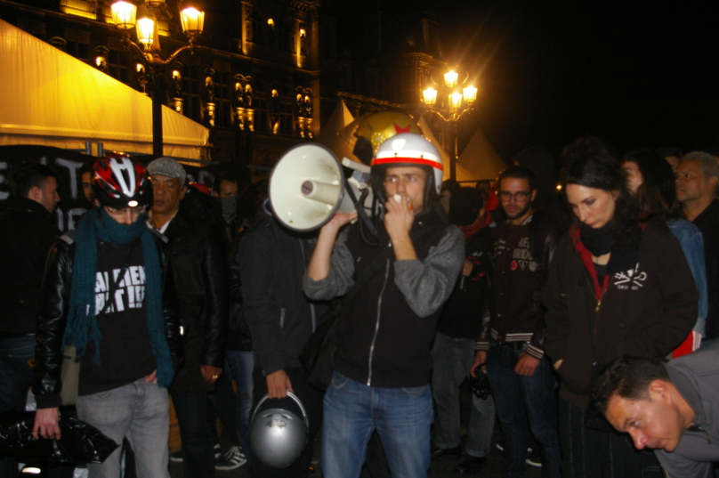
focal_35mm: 39
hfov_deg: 49.6
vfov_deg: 34.1
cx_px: 360
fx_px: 778
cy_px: 239
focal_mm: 26
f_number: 5.6
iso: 800
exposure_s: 1/45
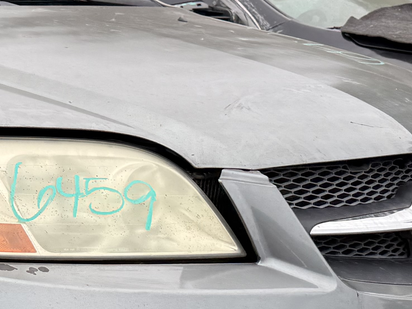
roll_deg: +0.6
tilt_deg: -8.1
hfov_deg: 19.6
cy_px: 212
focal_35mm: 93
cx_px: -105
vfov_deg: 15.9
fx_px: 1107
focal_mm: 6.76
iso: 80
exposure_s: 1/757
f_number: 1.78
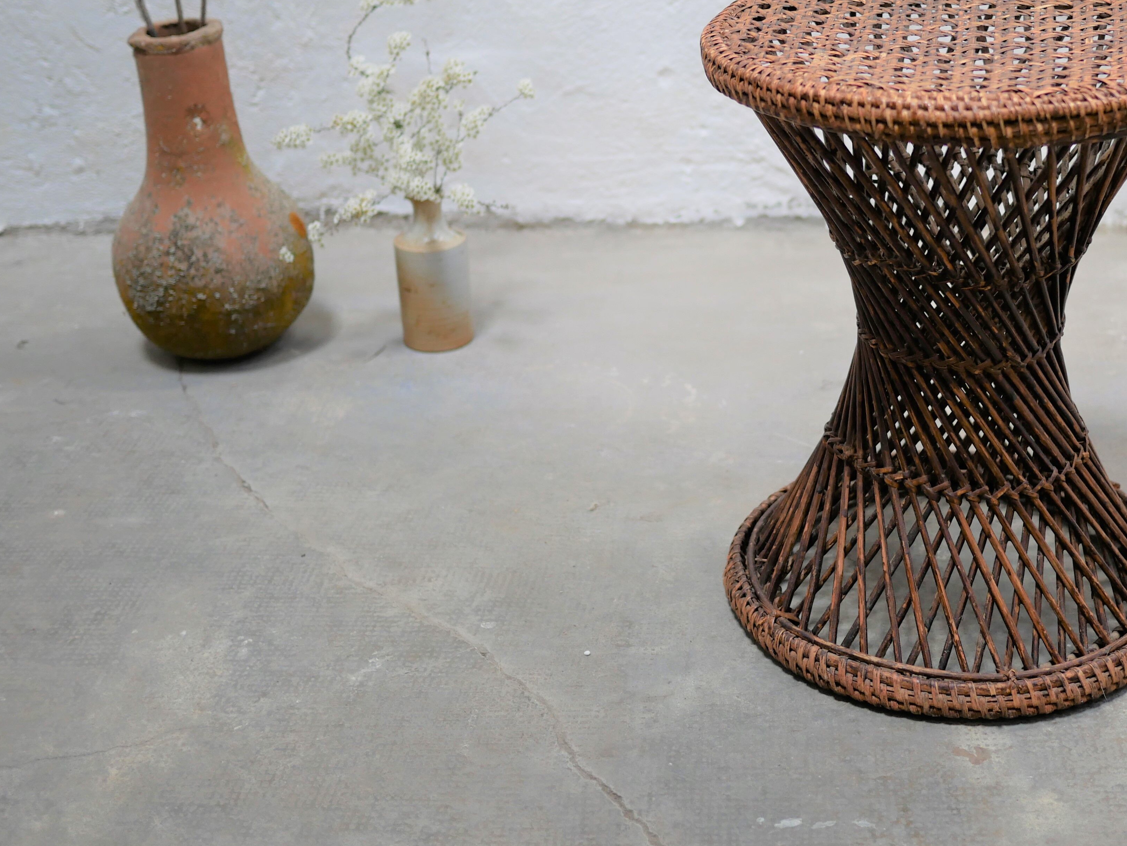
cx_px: 772
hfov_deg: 33.4
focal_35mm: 57
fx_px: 1857
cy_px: 270
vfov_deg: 25.5
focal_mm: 20
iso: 250
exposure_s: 1/60
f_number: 1.7
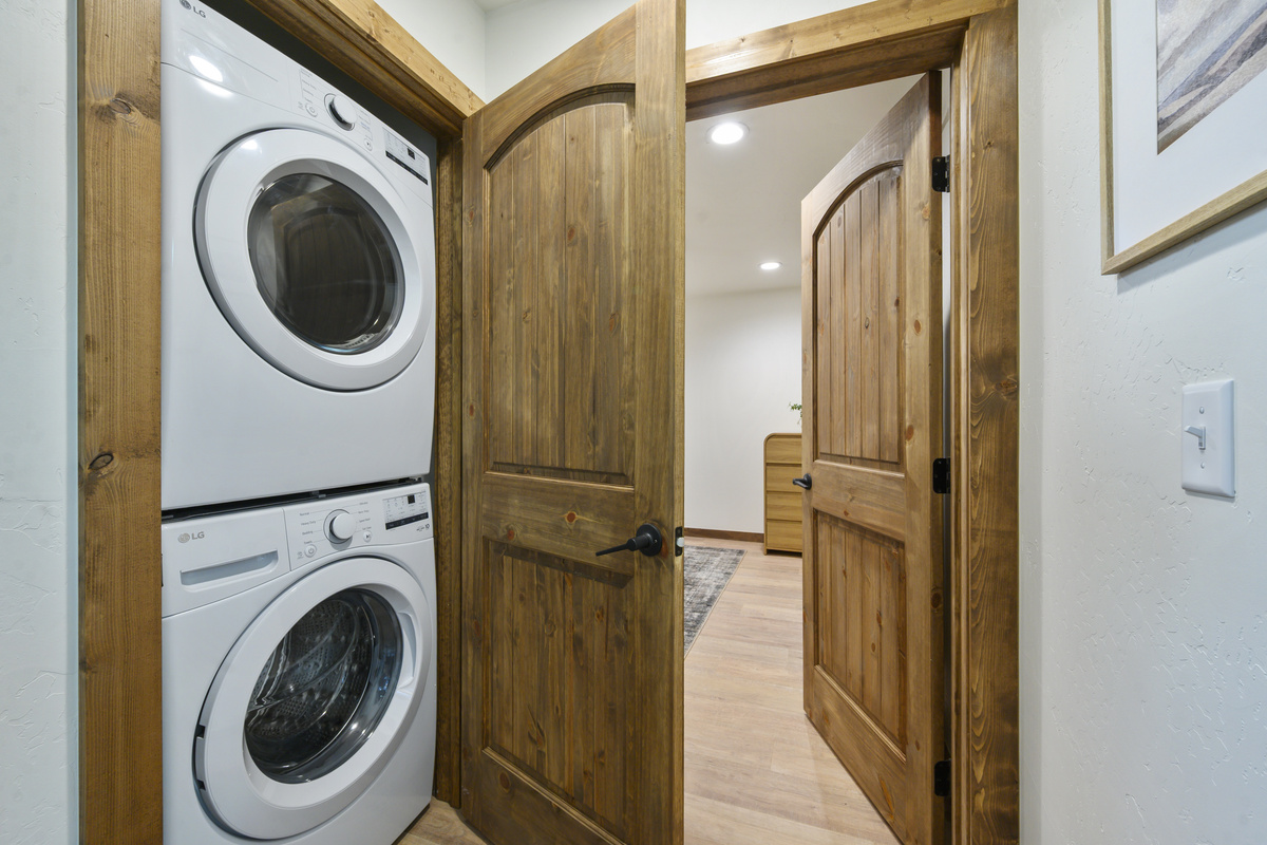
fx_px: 493
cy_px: 422
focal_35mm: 14
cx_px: 634
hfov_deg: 104.3
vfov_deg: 81.2
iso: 400
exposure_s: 1/8
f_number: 9
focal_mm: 14
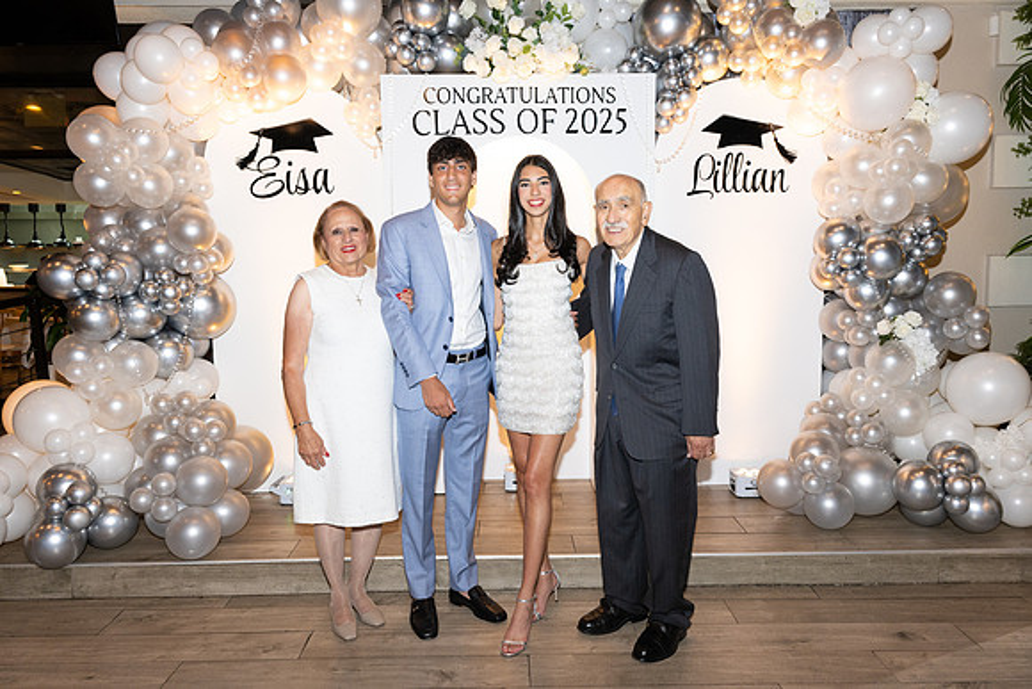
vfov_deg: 48.8
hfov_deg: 68.4
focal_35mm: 26
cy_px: 344
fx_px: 760
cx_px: 516
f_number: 5.6
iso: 1000
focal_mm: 26.5
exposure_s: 1/80
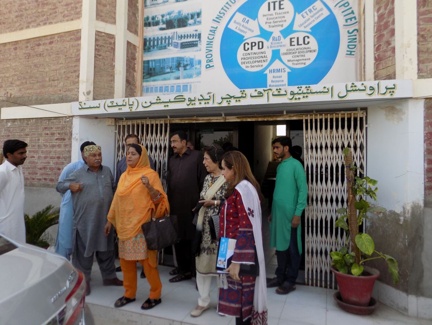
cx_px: 209
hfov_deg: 67.3
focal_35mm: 26
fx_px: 325
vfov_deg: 53.0
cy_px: 149
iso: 80
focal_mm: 4
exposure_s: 1/320
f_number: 3.1
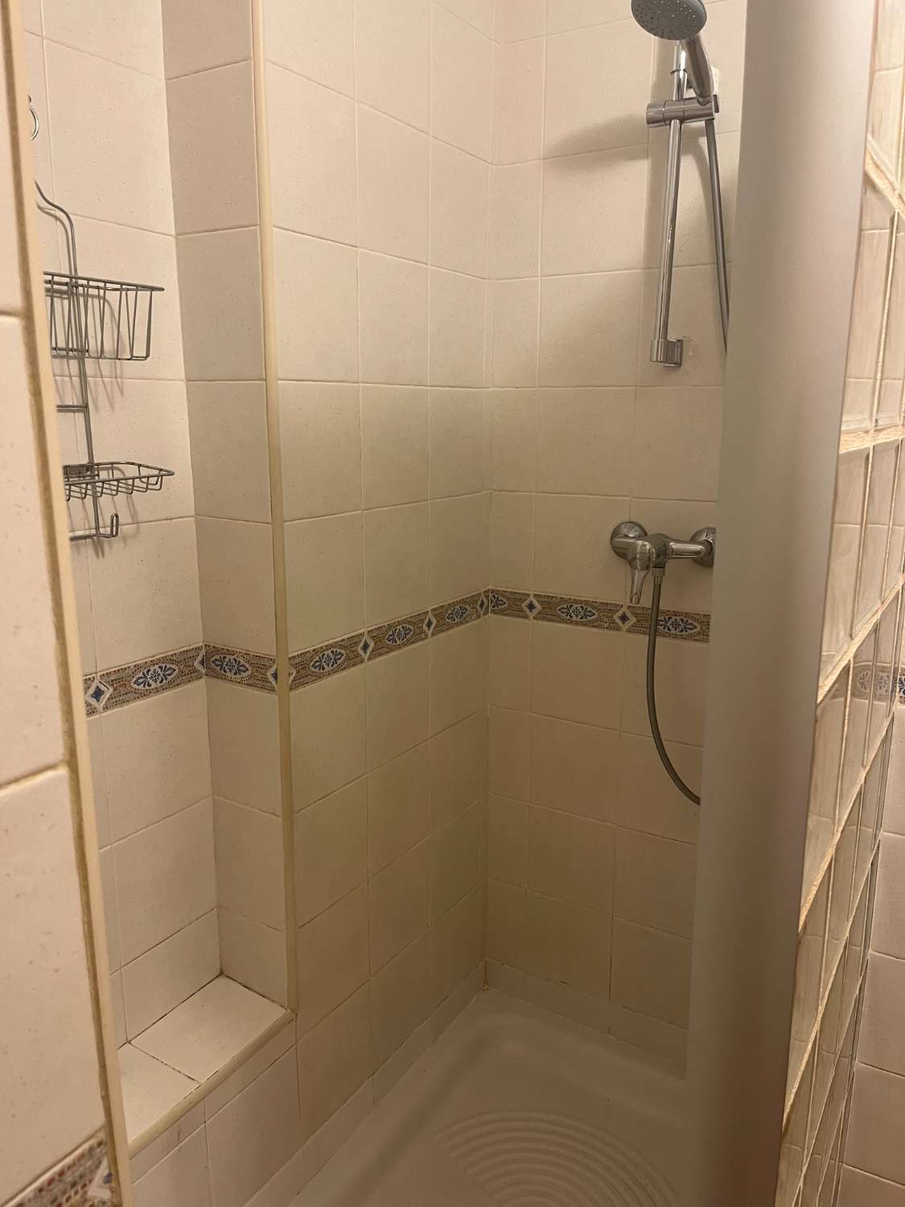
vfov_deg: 67.3
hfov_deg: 53.1
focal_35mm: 26
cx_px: 452
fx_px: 906
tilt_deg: -13.6
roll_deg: -0.6
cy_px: 604
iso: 125
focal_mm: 5.1
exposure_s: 1/50
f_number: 1.6
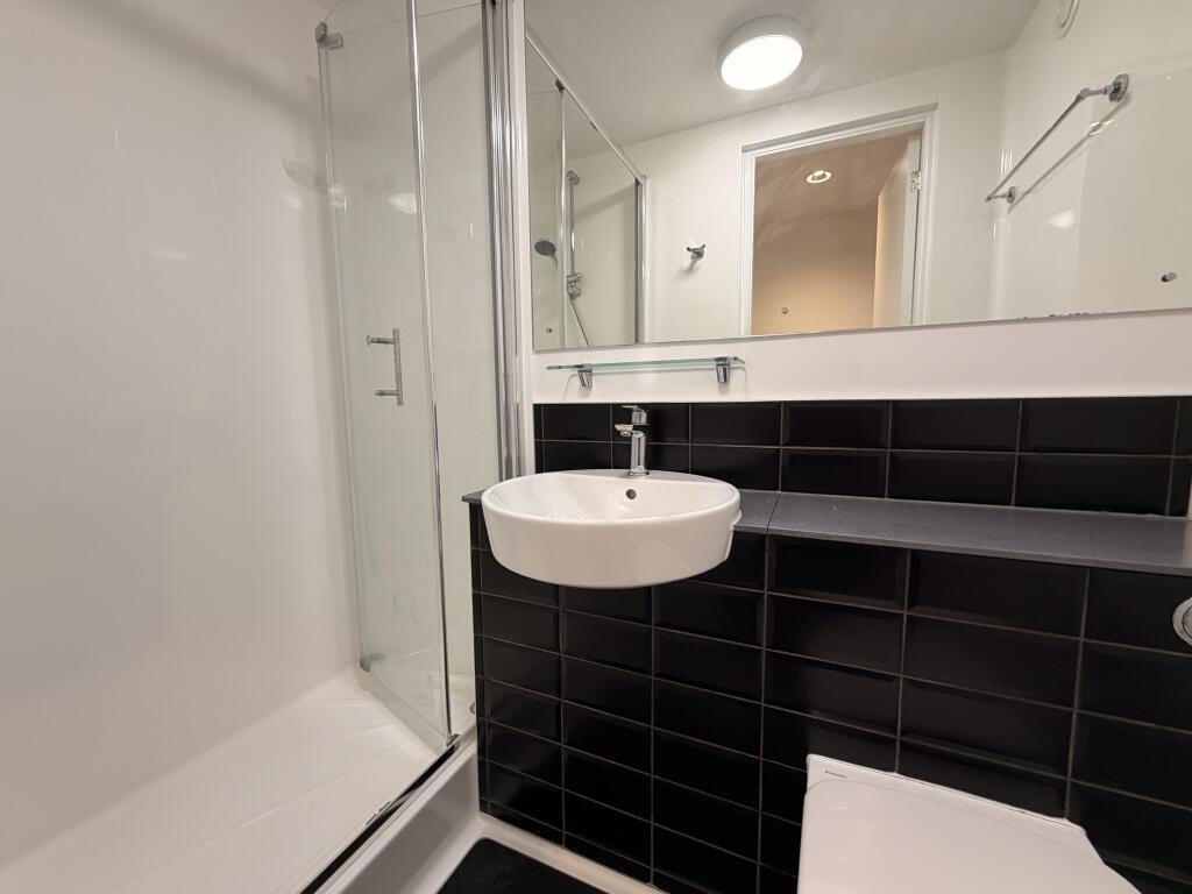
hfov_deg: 102.1
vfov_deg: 85.7
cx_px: 596
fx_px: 482
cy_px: 447
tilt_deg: -5.4
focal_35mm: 14
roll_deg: +2.0
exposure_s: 1/100
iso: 200
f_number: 2.2
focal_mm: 2.22
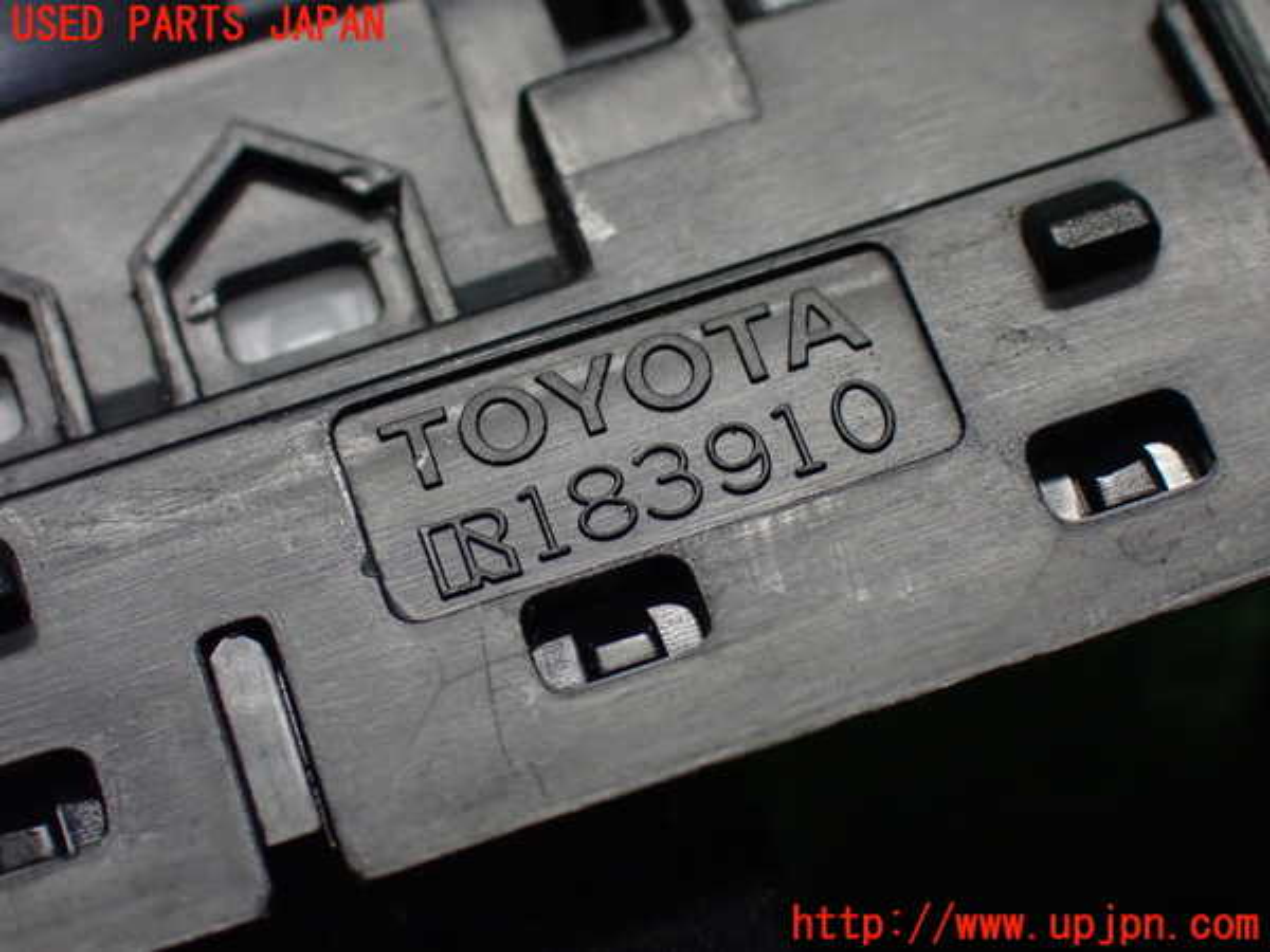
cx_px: 635
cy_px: 476
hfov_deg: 22.3
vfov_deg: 16.8
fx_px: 3229
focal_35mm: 88
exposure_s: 1/80
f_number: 4.5
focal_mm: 15.66
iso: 1000
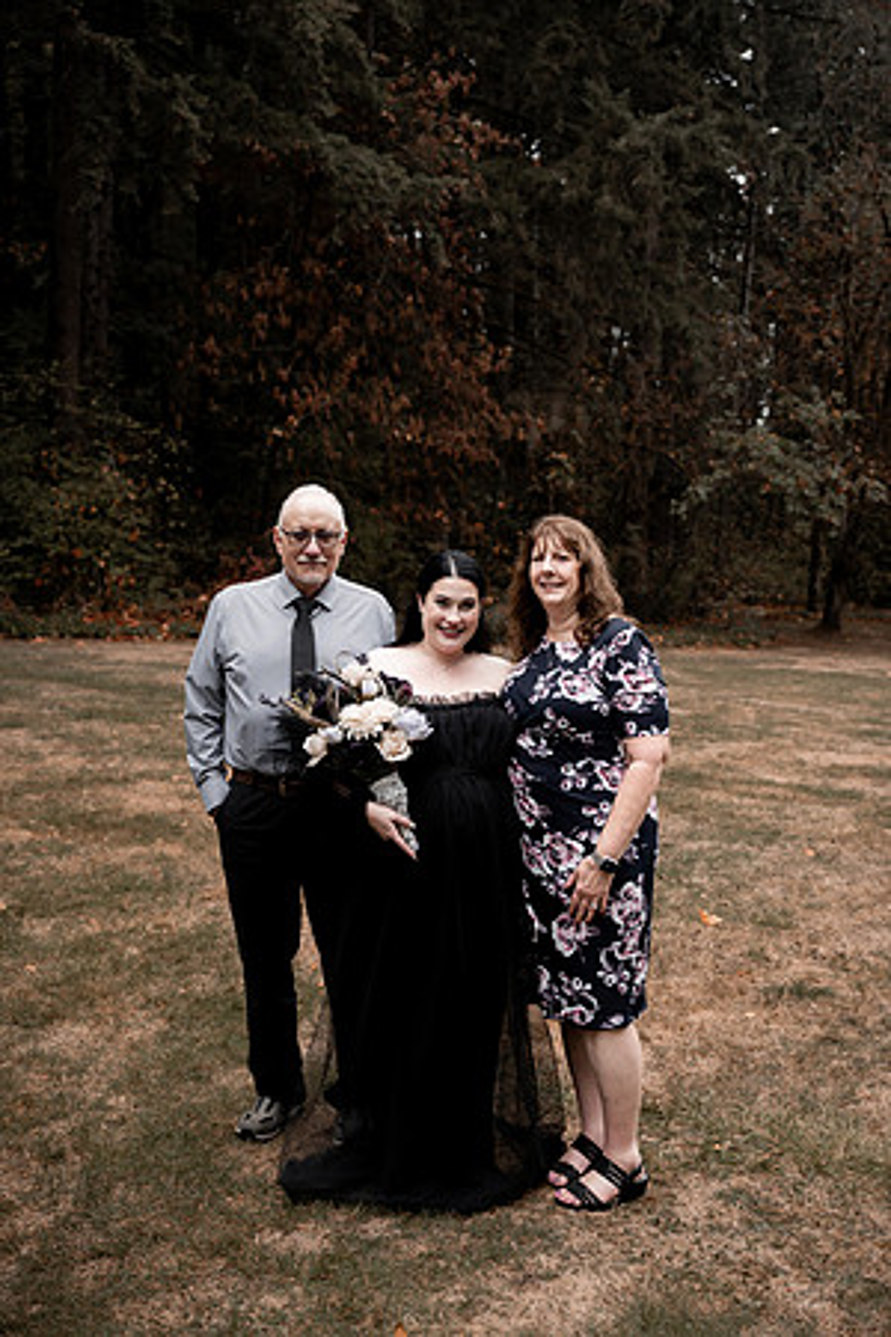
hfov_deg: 40.0
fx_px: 1225
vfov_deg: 57.2
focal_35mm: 33
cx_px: 446
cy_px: 668
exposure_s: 1/1600
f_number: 2.8
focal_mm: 33
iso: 400
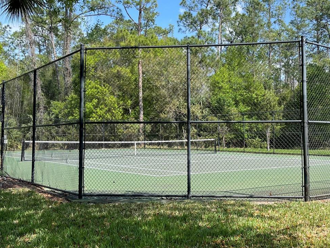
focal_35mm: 43
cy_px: 107
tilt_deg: +3.8
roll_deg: +0.9
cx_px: 222
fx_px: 410
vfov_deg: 33.6
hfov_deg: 43.2
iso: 32
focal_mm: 5.1
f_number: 1.6
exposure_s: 1/1715
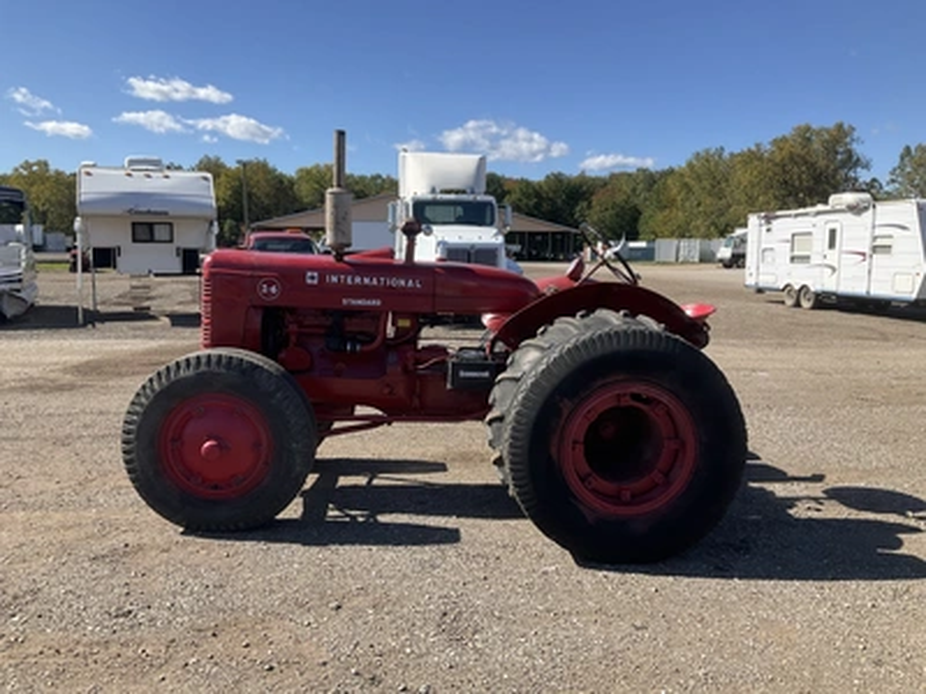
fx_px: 776
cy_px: 347
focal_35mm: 29
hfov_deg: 61.7
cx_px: 463
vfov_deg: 48.2
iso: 25
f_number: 1.8
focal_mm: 3
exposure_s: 1/1377
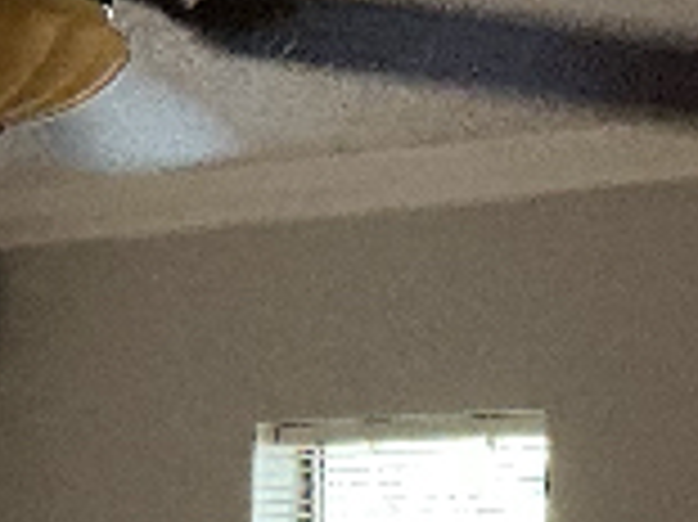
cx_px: 513
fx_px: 3869
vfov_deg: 7.4
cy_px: 1107
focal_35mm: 192
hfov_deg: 10.3
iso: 200
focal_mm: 3
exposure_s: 1/40
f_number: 1.8
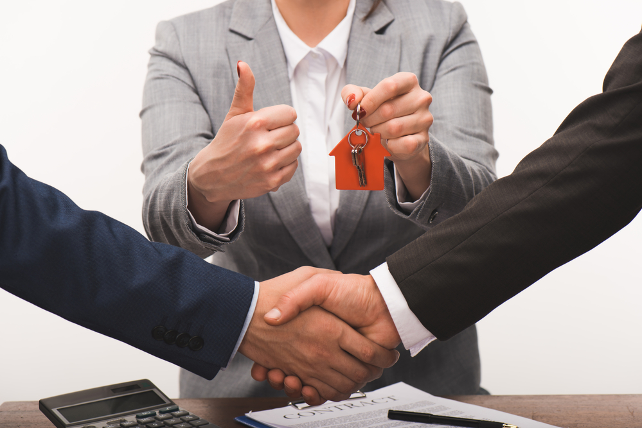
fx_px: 1873
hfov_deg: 19.4
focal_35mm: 105
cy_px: 214
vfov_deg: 13.1
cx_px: 321
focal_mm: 105
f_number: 9
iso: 80
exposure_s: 1/250
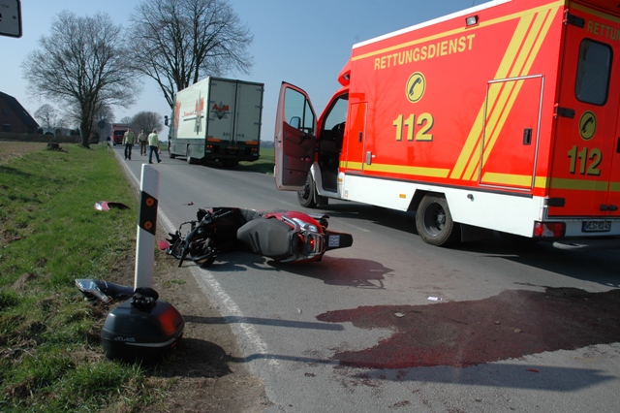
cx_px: 310
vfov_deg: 47.9
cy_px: 206
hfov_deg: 67.4
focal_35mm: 27
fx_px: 465
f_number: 10
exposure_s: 1/400
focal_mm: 18
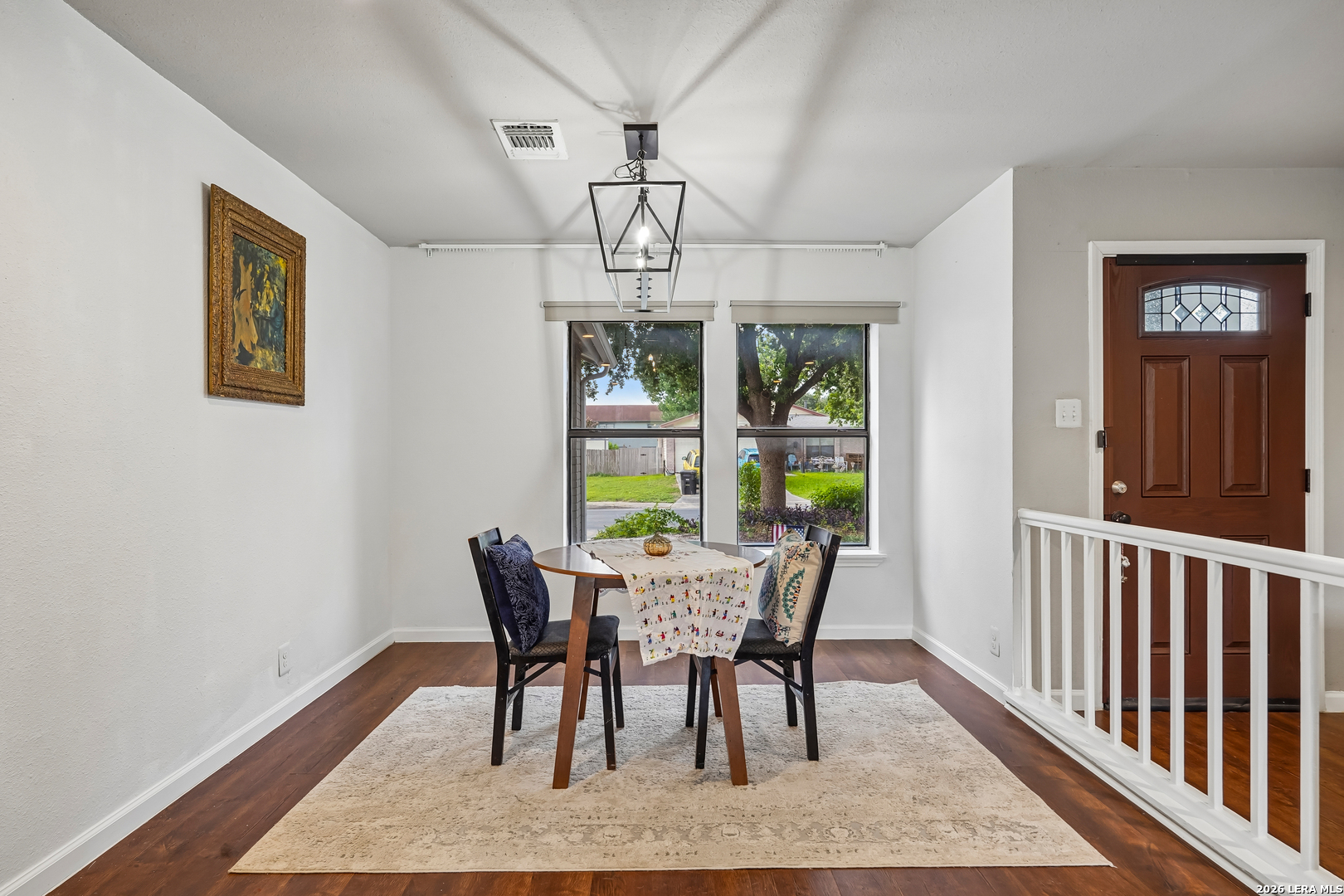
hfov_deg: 88.4
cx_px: 672
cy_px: 448
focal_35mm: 18
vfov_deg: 65.9
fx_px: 691
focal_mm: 18.5
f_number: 8
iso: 400
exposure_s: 1/15
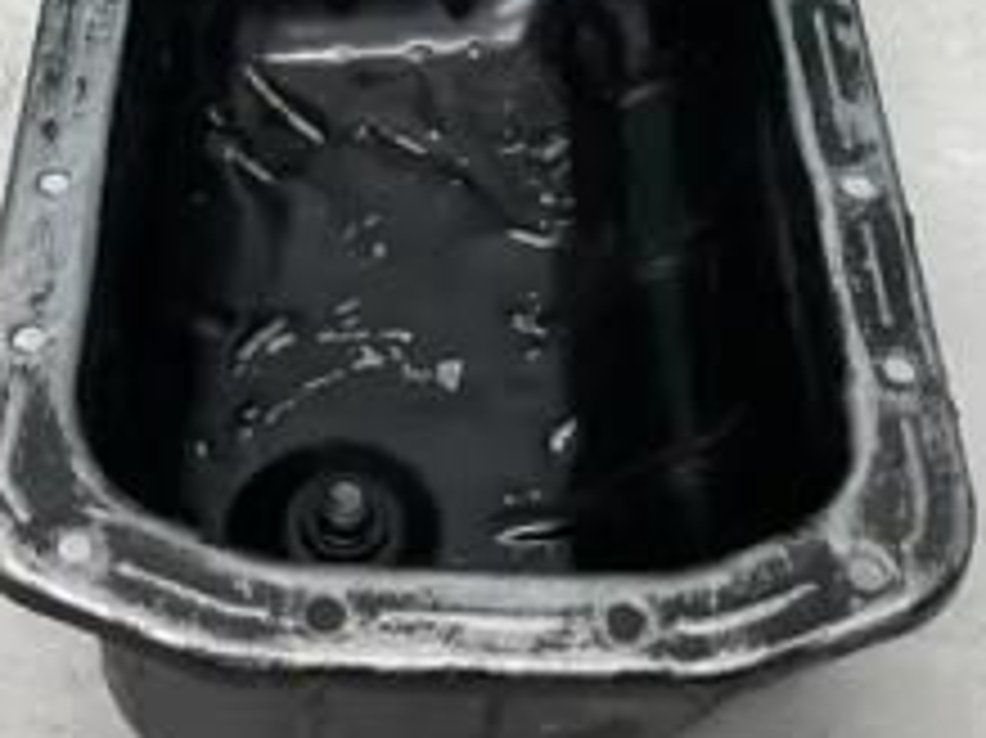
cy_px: -248
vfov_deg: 18.0
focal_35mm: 76
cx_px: 432
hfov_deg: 25.7
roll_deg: +2.8
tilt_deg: -38.3
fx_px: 2164
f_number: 1.6
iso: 80
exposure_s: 1/100
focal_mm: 4.2
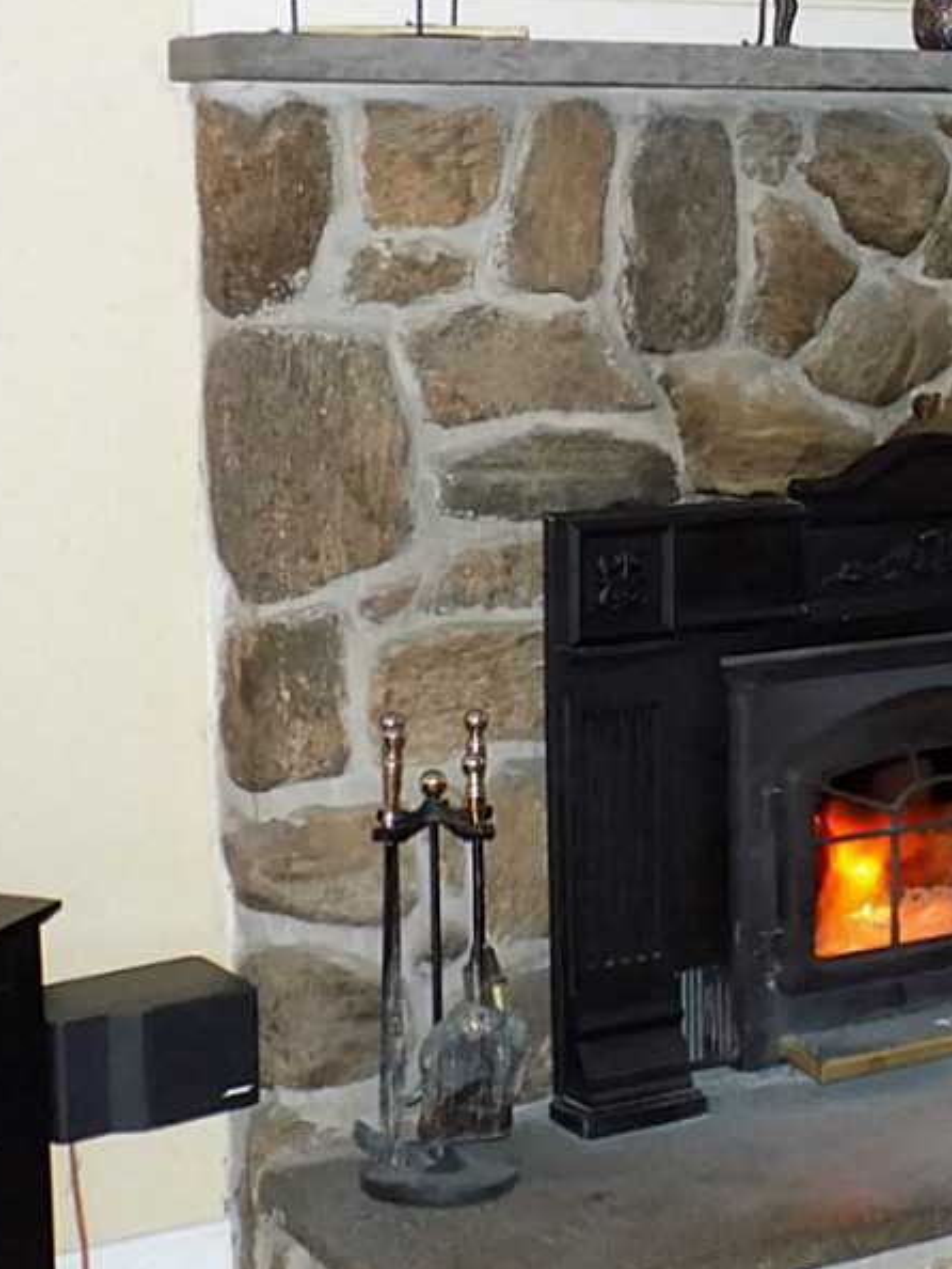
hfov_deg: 20.7
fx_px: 2565
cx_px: 822
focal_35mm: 70
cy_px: 632
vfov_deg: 27.8
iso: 800
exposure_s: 1/8
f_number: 3.9
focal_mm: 9.3
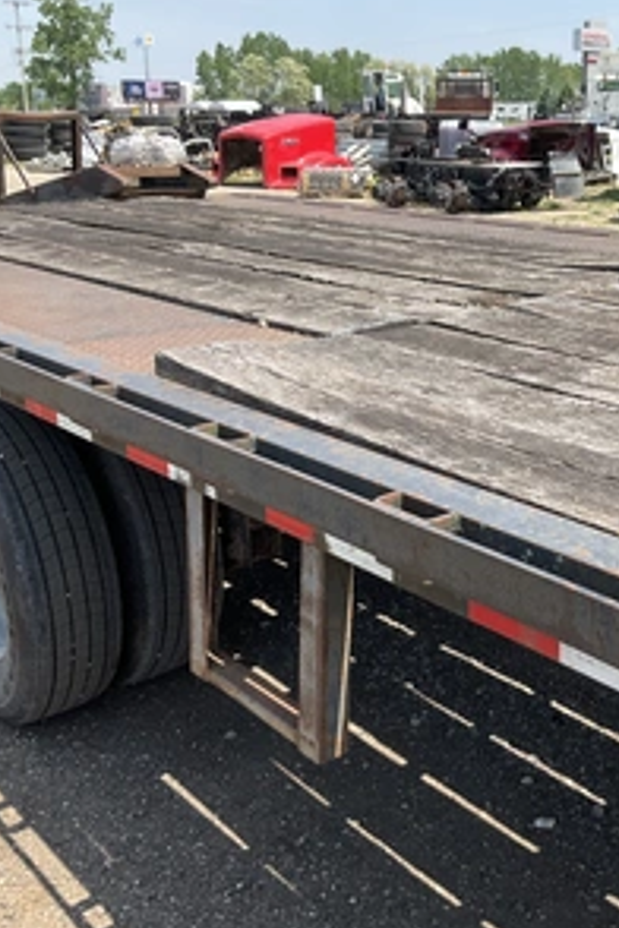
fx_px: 1057
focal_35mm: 41
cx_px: 480
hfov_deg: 31.9
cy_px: 461
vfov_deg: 47.4
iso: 25
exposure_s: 1/962
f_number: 1.8
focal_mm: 3
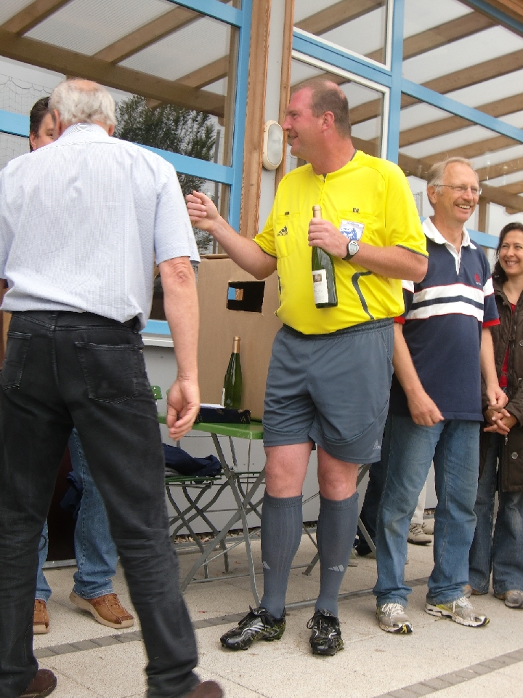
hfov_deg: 31.5
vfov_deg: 41.2
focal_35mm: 46
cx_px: 262
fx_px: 927
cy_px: 349
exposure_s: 1/125
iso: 64
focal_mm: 8.2
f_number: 3.3
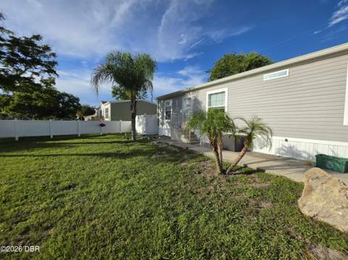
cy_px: 130
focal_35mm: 13
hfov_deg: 106.2
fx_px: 131
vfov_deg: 89.8
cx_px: 174
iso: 32
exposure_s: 1/1967
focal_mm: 2.2
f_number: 1.9
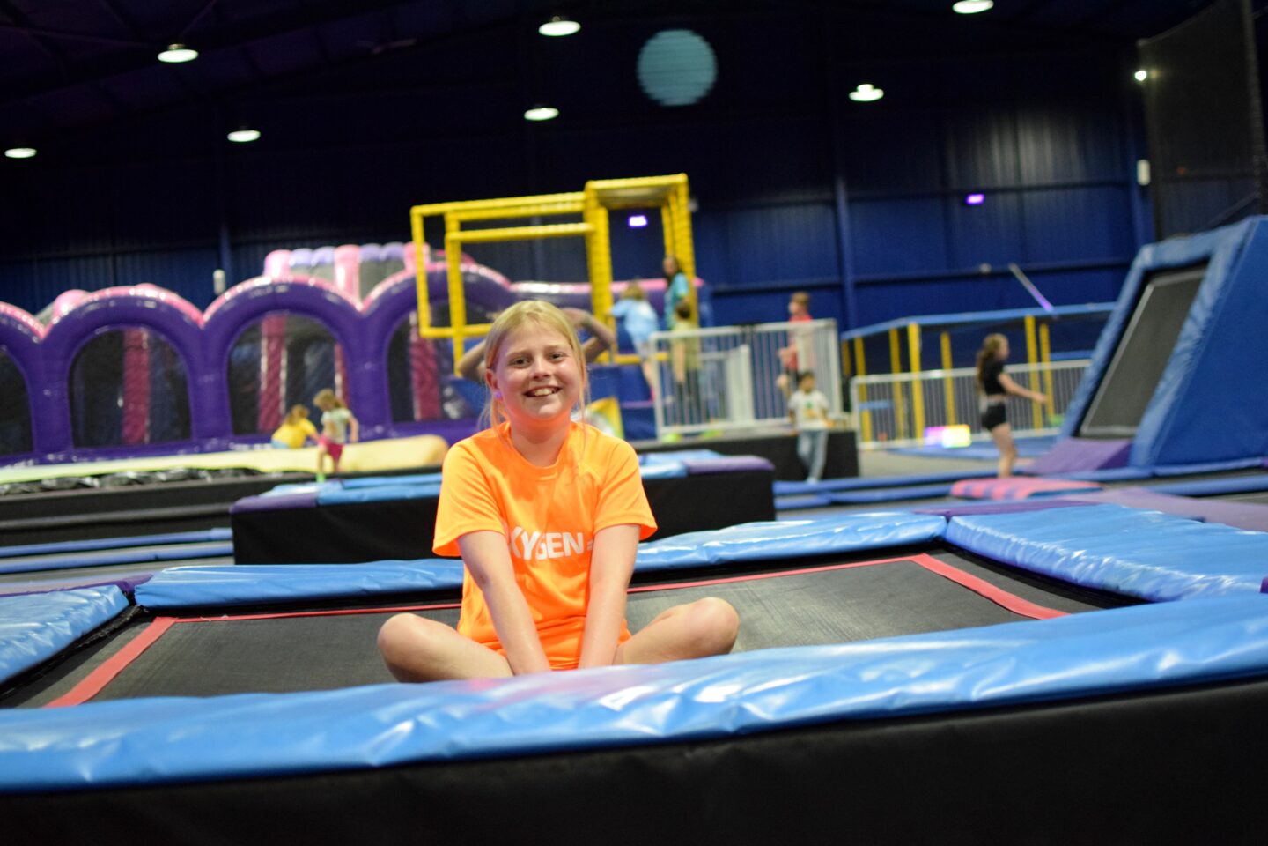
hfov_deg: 37.9
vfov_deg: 25.8
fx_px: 1849
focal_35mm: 52
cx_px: 634
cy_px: 423
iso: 3200
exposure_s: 1/250
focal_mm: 35
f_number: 2
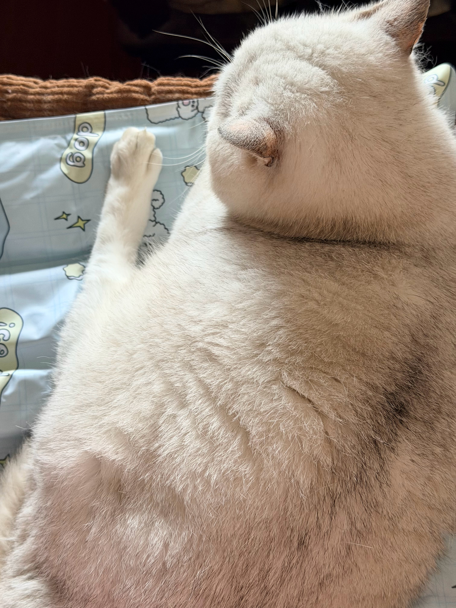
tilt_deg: -68.8
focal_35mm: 48
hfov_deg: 30.3
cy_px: 304
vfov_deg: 39.7
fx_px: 843
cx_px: 228
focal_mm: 6.76
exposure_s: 1/48
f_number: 1.78
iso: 250
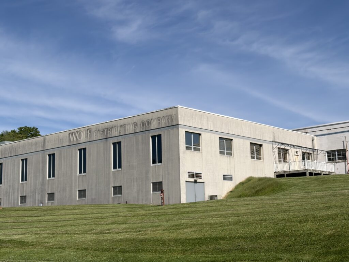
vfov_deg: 28.0
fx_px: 524
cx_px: 174
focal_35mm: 52
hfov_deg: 36.8
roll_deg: +2.9
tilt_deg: +10.4
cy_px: 131
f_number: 1.6
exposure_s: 1/5348
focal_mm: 5.96
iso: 40
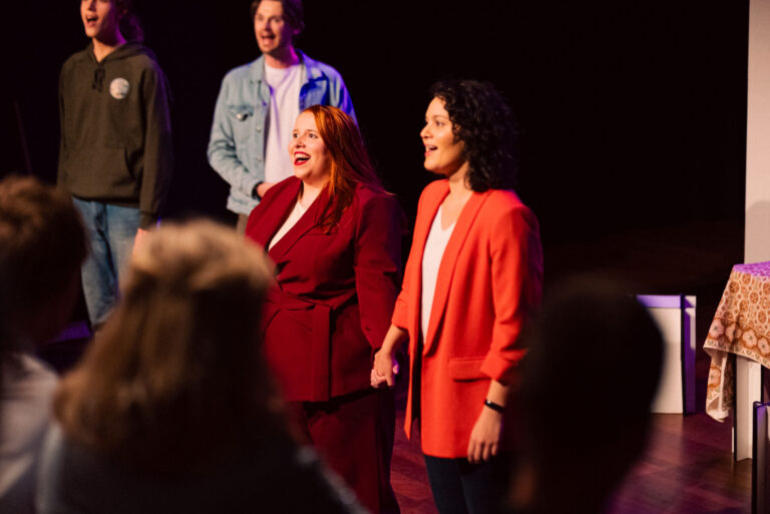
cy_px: 257
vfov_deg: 16.1
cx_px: 385
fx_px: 1819
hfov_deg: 23.9
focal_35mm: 85
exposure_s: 1/200
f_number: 1.8
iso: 2500
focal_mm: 85
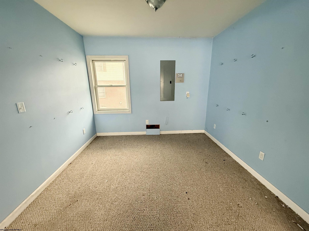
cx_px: 154
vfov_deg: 85.7
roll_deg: +0.6
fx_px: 125
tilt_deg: -12.9
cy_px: 116
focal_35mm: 14
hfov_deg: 102.1
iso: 500
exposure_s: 1/60
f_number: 2.2
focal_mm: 2.22
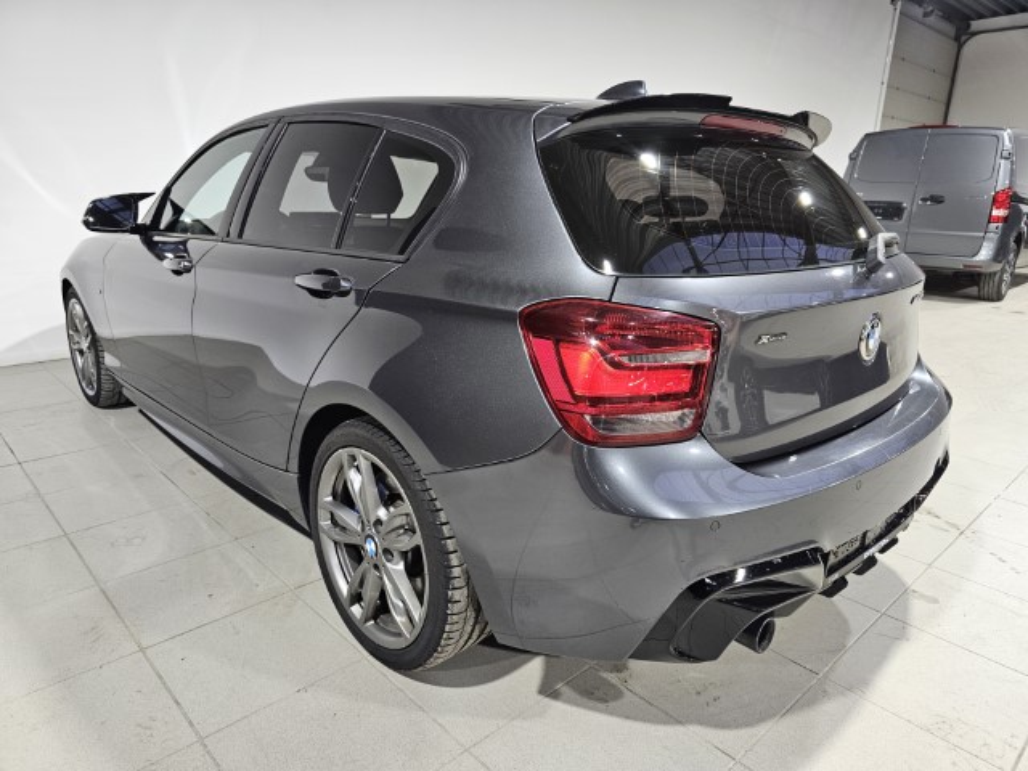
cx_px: 514
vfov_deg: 58.9
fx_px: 683
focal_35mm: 23
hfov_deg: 73.9
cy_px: 386
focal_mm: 6.3
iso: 200
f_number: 1.7
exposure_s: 1/100
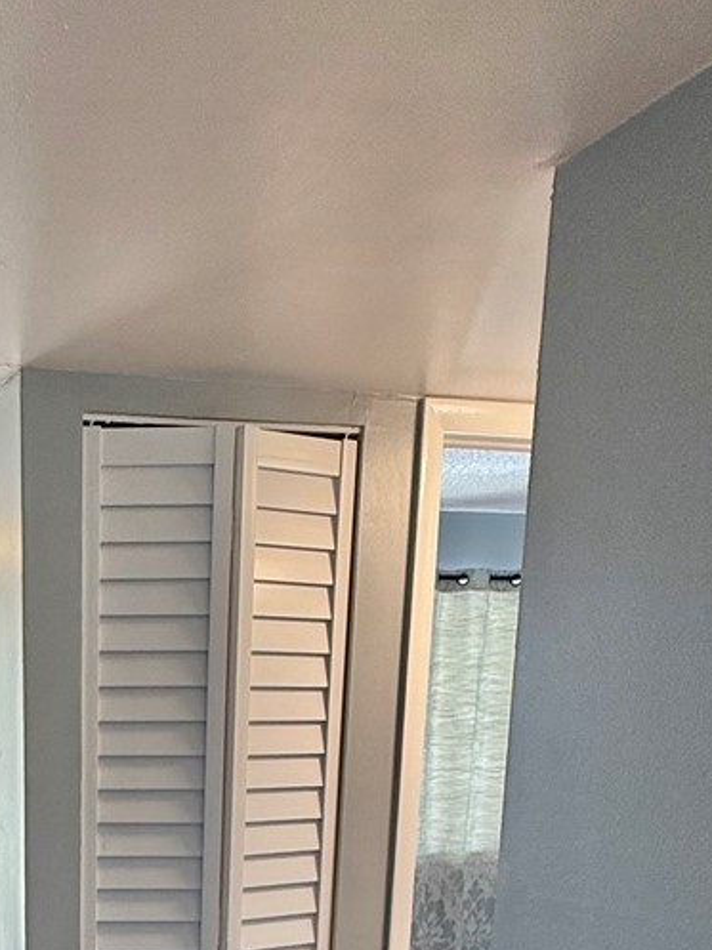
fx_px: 1235
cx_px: 8
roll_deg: +0.0
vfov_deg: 36.3
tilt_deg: -12.5
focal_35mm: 45
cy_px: 1019
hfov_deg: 30.0
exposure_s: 1/120
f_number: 2.2
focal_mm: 2.22
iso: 80
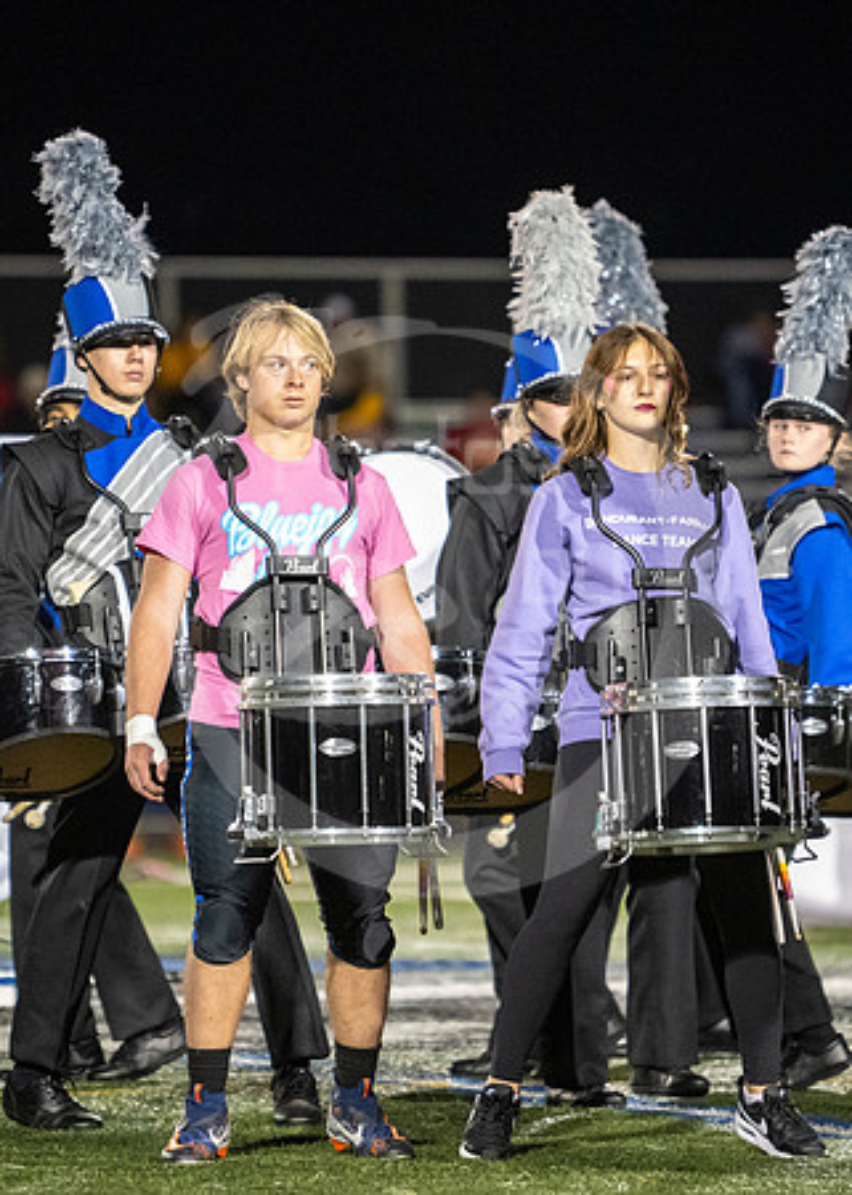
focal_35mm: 360
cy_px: 519
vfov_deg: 5.6
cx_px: 442
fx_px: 12220
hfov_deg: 4.0
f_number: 2.8
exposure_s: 1/500
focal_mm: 200
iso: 4000
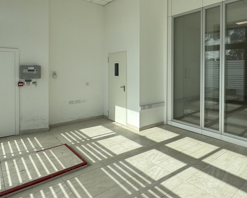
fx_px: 183
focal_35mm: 25
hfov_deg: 66.4
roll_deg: -1.0
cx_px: 164
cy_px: 73
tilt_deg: -1.1
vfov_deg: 56.0
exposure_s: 1/1832
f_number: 2.2
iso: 40
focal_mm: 2.22
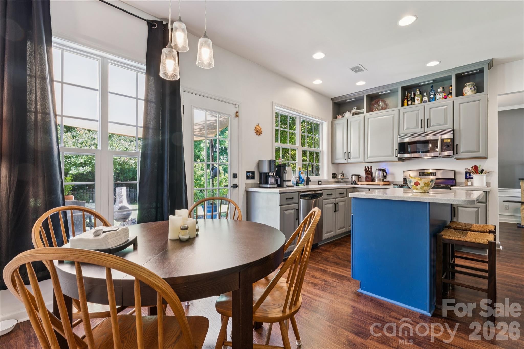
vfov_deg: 72.0
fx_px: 240
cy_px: 174
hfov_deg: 95.0
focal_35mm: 16
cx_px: 262
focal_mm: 16.5
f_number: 13
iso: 100
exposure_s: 1.3
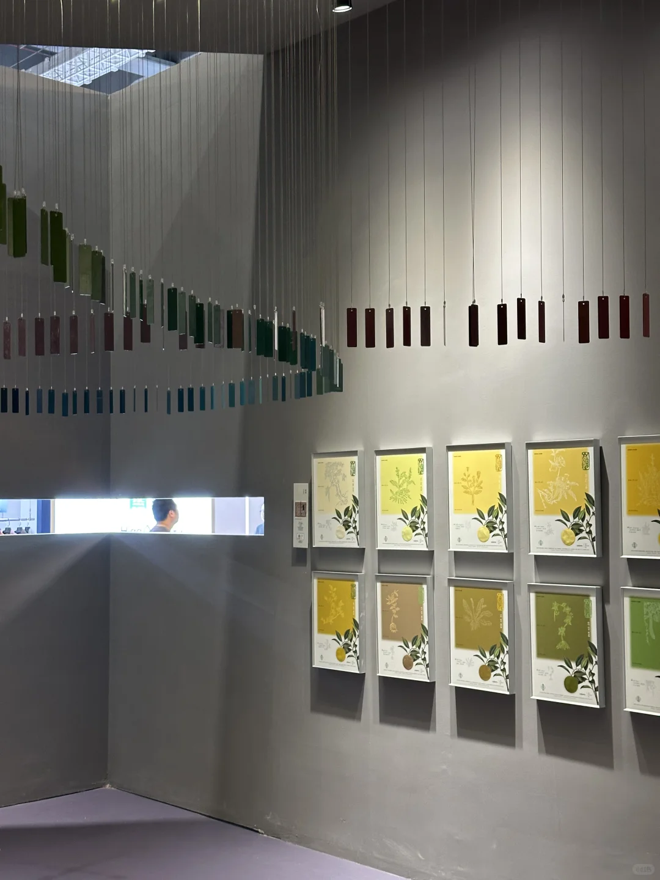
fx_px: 1220
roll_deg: -0.2
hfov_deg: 30.3
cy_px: 440
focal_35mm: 48
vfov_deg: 39.7
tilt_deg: +2.1
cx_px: 330
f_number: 1.78
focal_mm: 6.86
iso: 125
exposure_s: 1/50
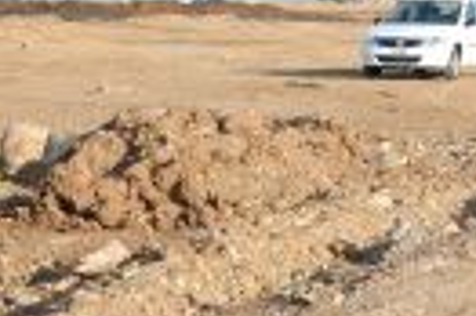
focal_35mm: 134
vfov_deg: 10.0
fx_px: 1770
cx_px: 650
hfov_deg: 14.6
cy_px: -93
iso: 100
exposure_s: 1/250
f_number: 8
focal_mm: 18
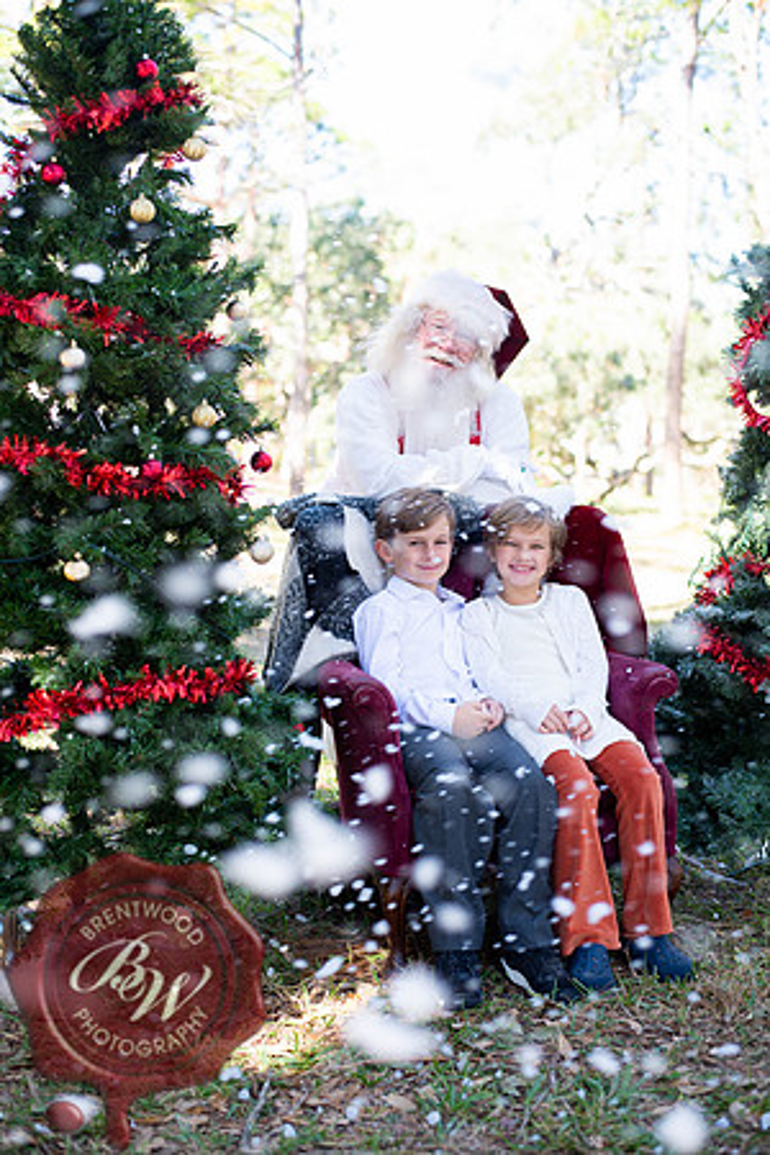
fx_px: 1604
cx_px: 385
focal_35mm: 50
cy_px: 578
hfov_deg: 27.0
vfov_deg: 39.6
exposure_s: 1/160
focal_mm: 50
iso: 100
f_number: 2.8
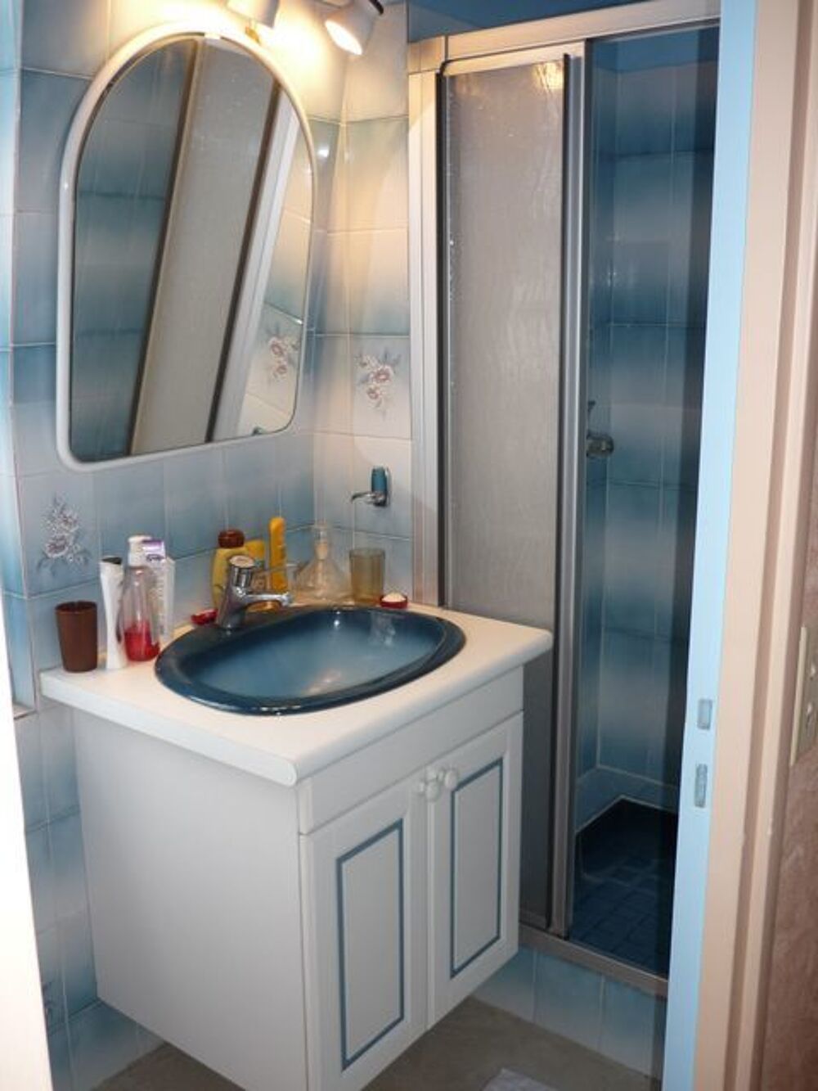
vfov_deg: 55.3
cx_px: 409
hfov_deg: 43.0
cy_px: 546
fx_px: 1040
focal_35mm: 33
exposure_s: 1/30
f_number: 2.8
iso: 100
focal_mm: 5.5
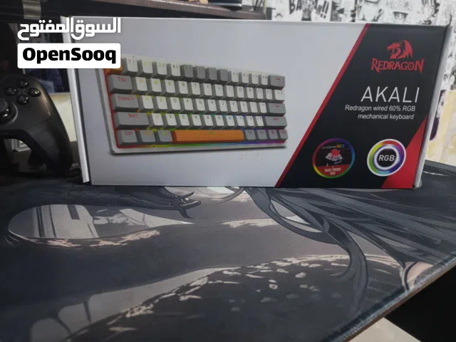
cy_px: 171
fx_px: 303
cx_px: 228
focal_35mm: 23
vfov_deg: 58.9
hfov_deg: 73.9
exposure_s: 1/50
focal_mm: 5.56
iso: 480
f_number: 1.8
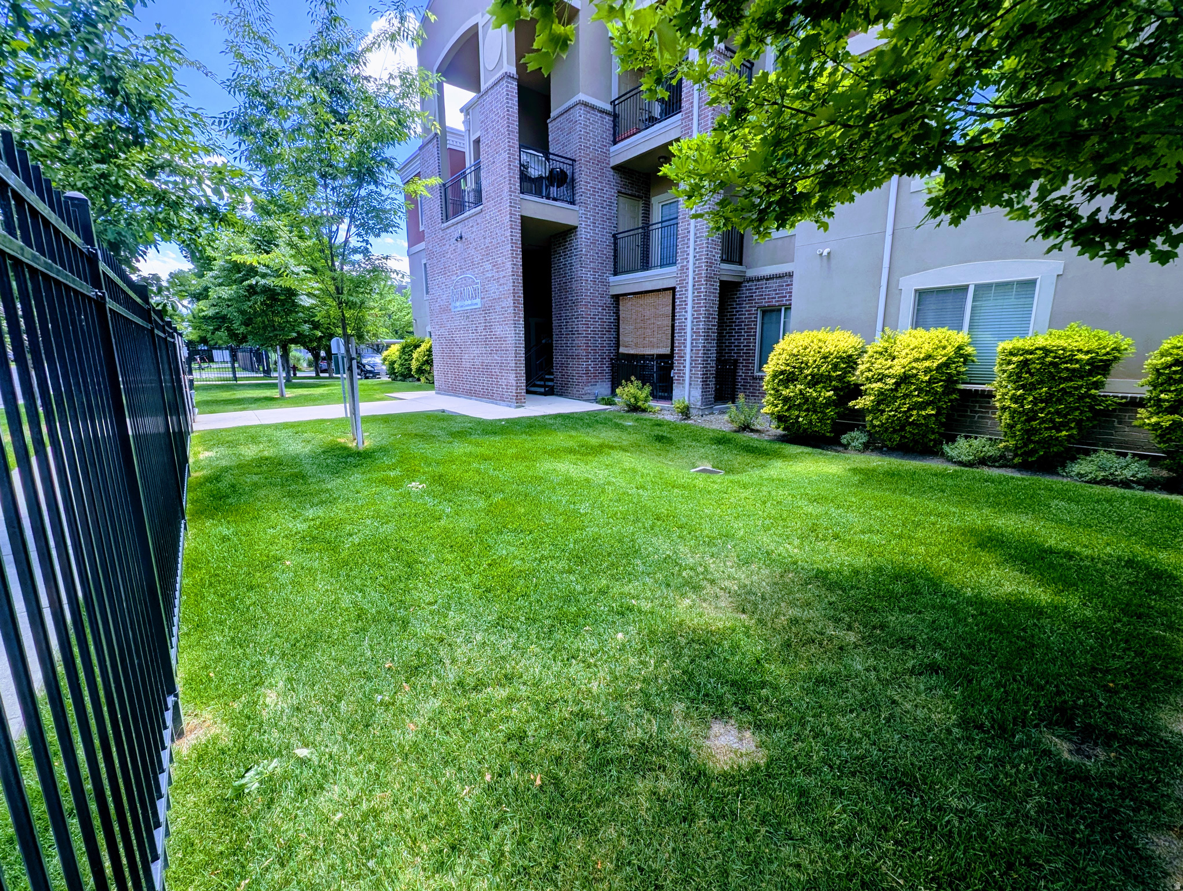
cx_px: 592
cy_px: 446
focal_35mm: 13
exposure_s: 1/726
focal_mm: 1.95
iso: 50
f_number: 2.2
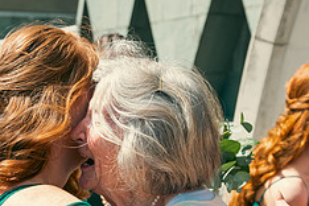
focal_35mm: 67
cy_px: 196
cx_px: 87
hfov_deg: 29.7
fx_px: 575
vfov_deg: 19.8
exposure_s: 1/800
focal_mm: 27
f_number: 3.5
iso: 100
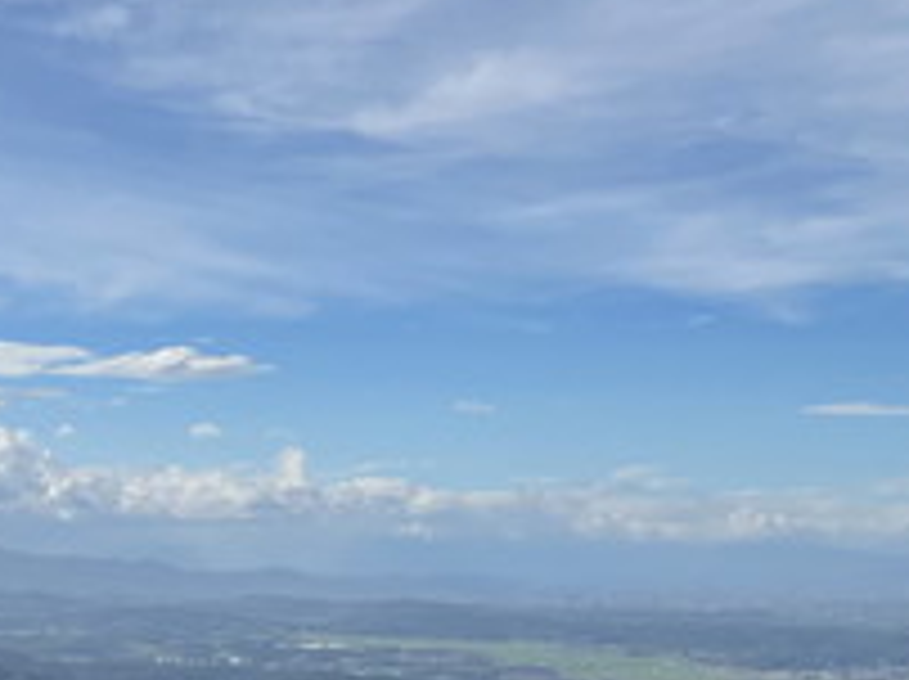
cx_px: -58
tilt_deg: +0.1
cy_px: 511
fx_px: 2229
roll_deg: +0.8
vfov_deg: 17.2
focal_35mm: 85
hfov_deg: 22.0
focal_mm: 4.2
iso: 32
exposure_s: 1/7299
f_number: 1.6
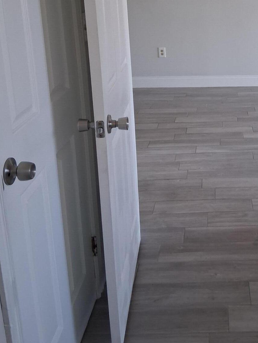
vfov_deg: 39.9
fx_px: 457
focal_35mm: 46
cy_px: 80
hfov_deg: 30.5
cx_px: 217
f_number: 1.8
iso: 320
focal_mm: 3.98
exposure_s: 1/60
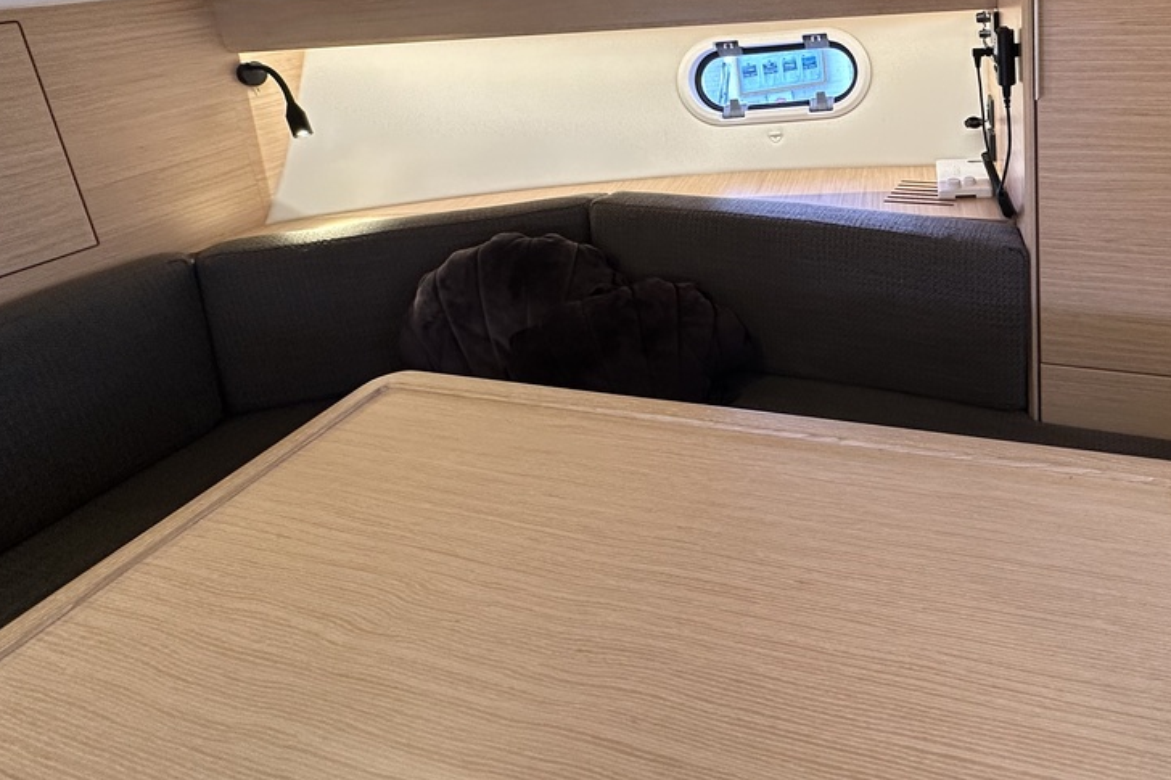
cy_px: 140
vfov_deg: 49.5
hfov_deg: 69.3
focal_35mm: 24
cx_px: 865
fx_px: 780
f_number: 2.2
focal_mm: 2.22
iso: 200
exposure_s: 1/99
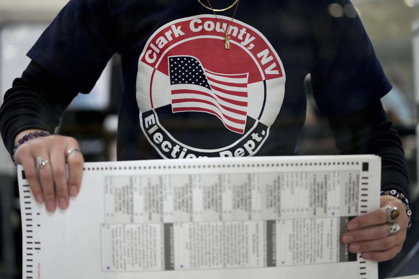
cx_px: 210
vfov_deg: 19.5
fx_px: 815
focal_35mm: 70
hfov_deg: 28.8
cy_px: 140
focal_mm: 70
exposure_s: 1/400
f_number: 2.8
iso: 4000
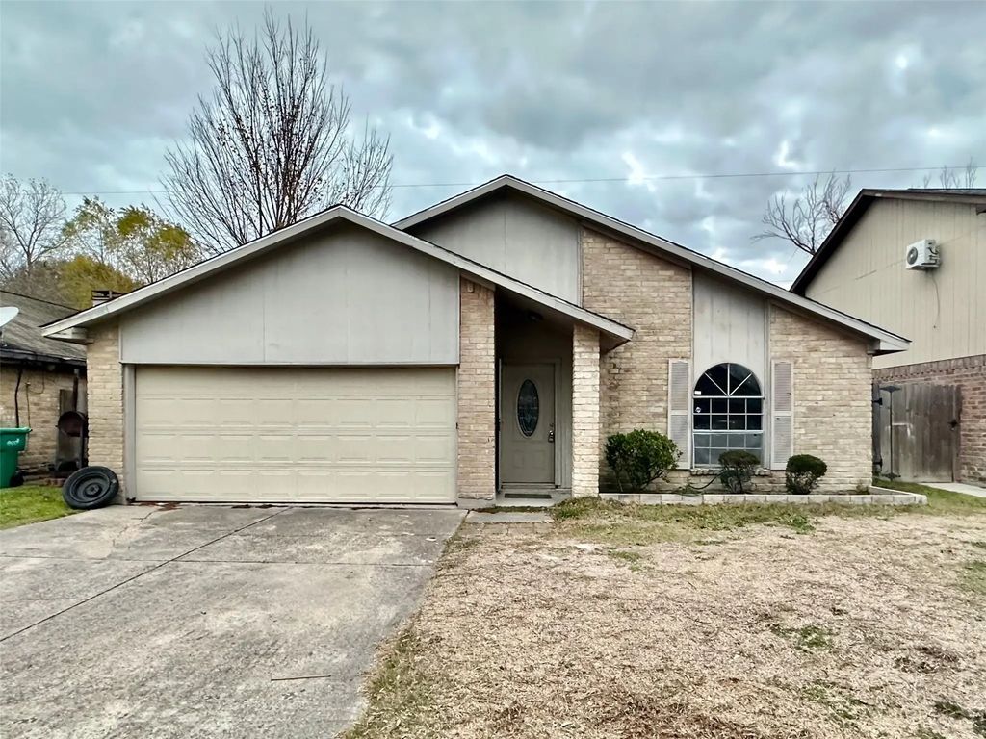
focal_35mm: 14
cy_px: 370
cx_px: 493
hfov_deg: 102.1
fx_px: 399
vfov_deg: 85.7
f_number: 2.2
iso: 320
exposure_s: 1/63
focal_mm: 2.22
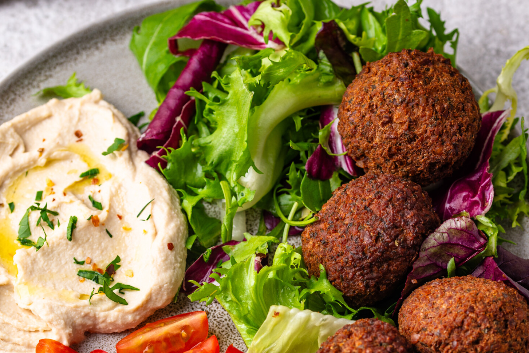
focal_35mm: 185
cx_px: 308
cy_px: 264
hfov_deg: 11.1
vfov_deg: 7.4
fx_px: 2719
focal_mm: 105
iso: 100
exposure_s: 1/100
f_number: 7.1
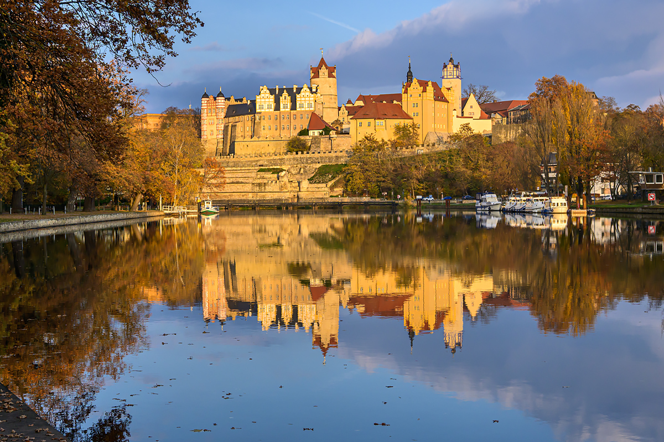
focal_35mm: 56
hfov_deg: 35.9
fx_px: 1024
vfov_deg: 24.4
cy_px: 221
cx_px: 332
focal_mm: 37
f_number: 8
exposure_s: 1/350
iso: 250
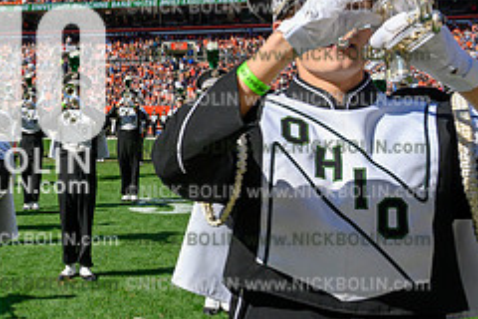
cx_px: -36
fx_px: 770
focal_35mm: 58
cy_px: 101
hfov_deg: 31.0
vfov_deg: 23.3
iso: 1000
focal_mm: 24
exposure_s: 1/2500
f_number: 8
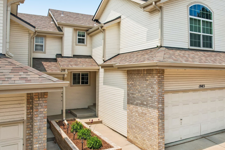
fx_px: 194
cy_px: 60
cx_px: 135
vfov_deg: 42.1
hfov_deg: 59.8
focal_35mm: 31
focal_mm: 8.4
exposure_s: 1/400
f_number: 2.8
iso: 120
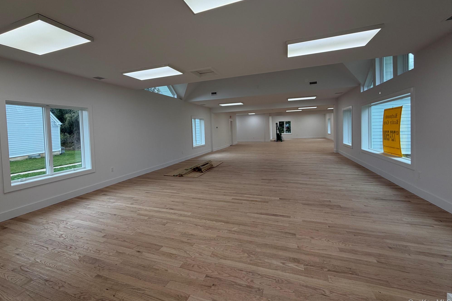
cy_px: 133
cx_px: 221
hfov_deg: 100.4
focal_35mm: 15
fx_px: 188
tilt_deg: -1.5
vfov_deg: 77.0
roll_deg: +2.1
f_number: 2.2
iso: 64
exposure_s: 1/120
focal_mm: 2.22
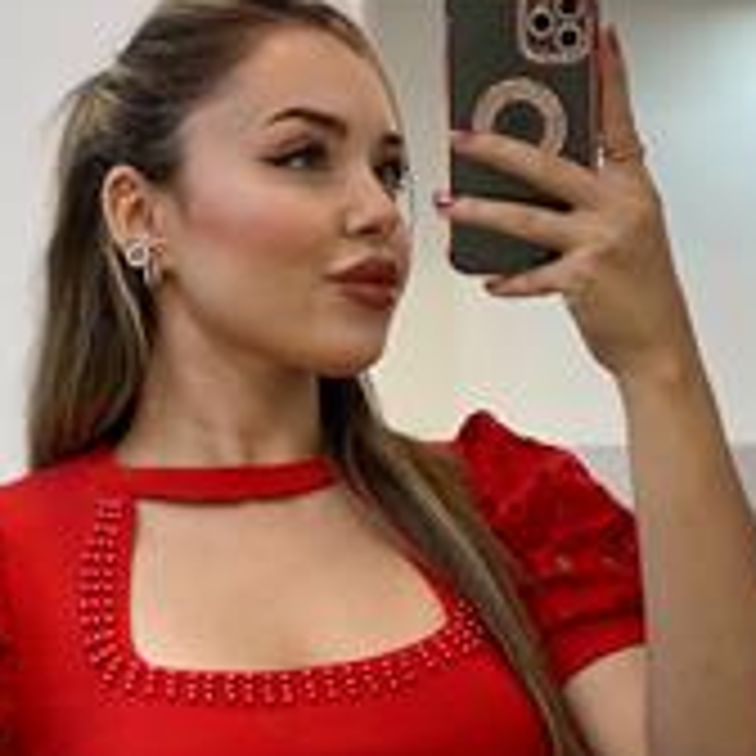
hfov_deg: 15.4
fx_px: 2792
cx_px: 216
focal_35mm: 113
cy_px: 592
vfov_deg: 15.3
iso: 80
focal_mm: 6
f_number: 2
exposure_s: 1/100
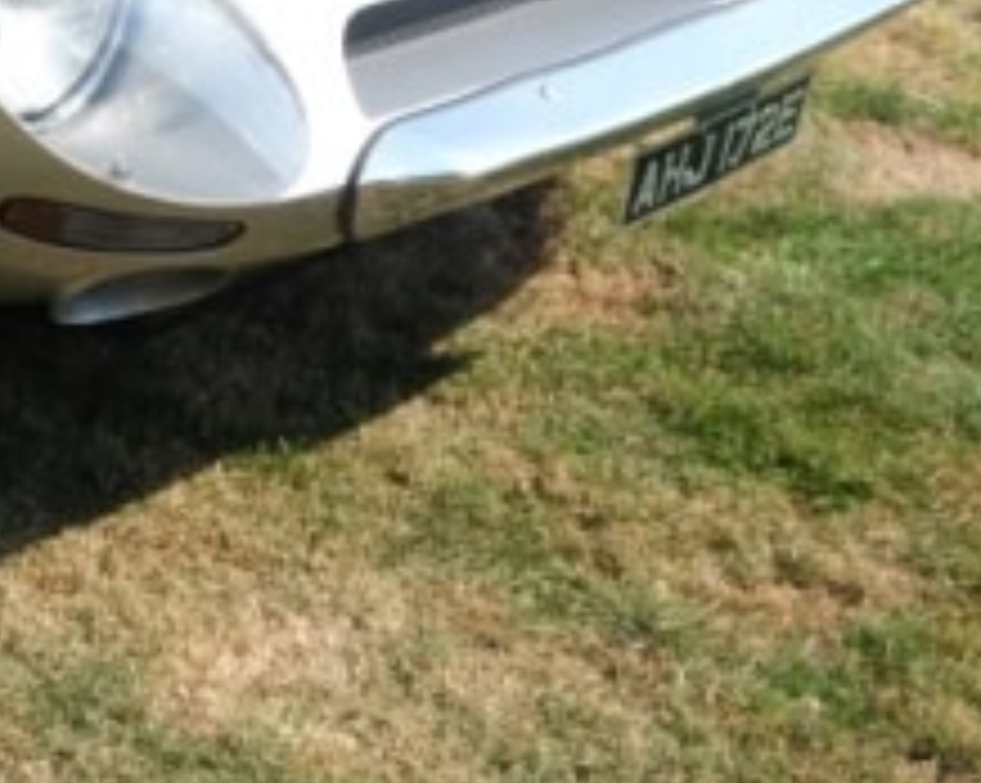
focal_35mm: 93
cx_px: -504
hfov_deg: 18.2
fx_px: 2698
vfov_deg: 16.0
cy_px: -92
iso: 200
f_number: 4
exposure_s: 1/640
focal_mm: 17.7
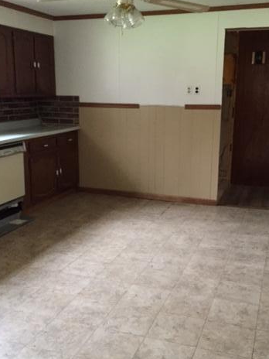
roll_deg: -0.1
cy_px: 182
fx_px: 414
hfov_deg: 36.0
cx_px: 141
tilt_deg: -12.3
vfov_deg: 46.8
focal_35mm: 40
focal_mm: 4.15
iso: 500
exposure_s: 1/15
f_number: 2.2
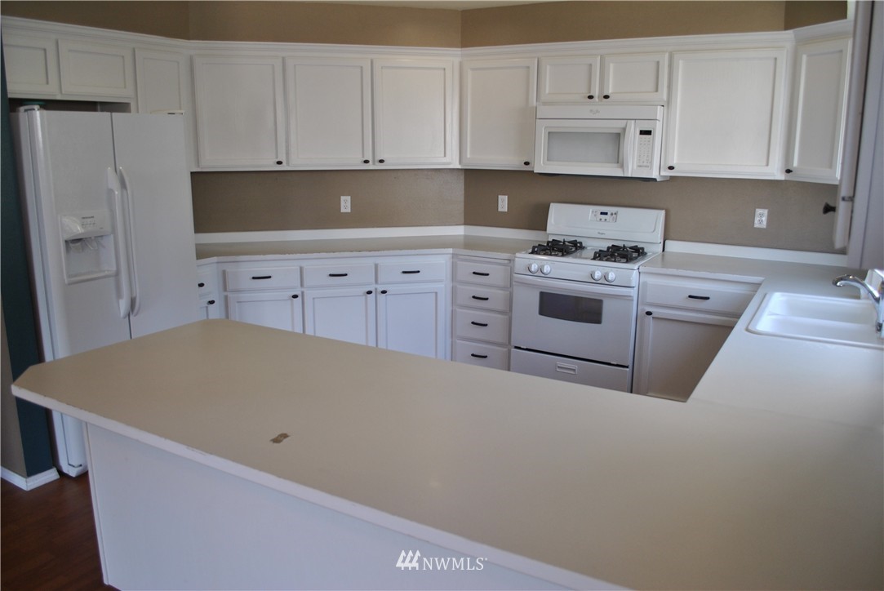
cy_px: 296
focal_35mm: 27
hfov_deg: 67.3
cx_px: 442
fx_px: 664
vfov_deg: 48.0
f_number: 3.5
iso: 200
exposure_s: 1/50
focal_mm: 18
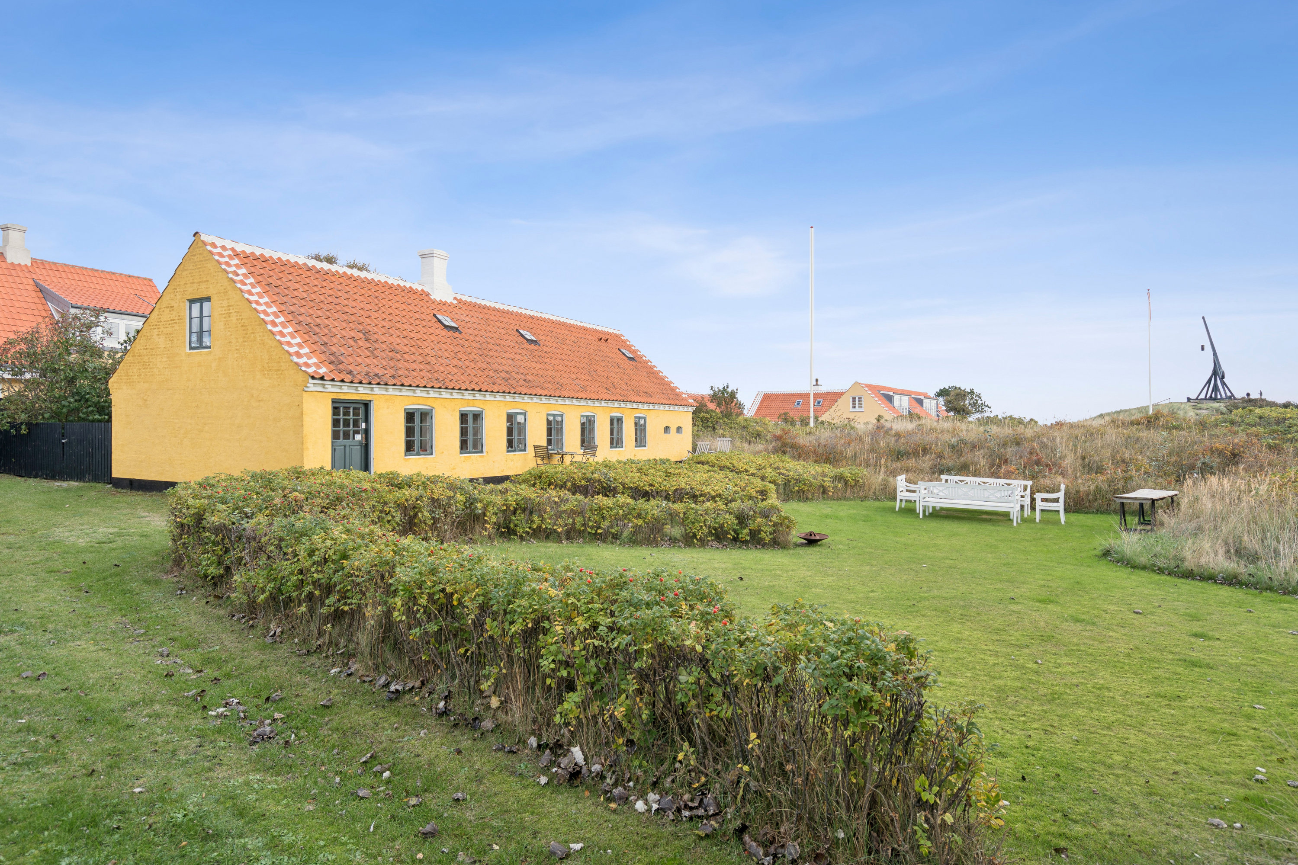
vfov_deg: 61.9
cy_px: 432
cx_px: 649
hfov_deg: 84.0
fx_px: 721
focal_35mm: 20
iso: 125
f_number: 5
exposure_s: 1/200
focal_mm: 20
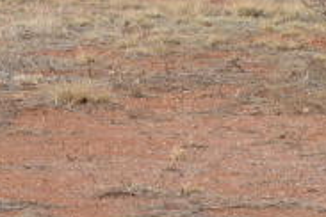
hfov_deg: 6.3
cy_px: -87
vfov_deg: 4.2
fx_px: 2933
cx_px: -20
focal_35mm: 324
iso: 100
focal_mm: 55
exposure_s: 1/250
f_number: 8
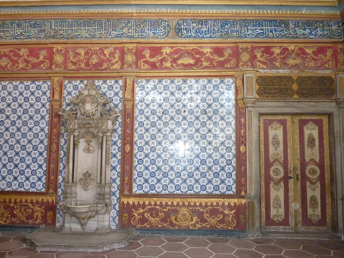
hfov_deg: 69.4
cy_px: 129
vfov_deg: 54.9
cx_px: 172
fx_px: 248
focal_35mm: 25
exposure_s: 1/30
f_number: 3.3
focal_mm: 4.1
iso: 640
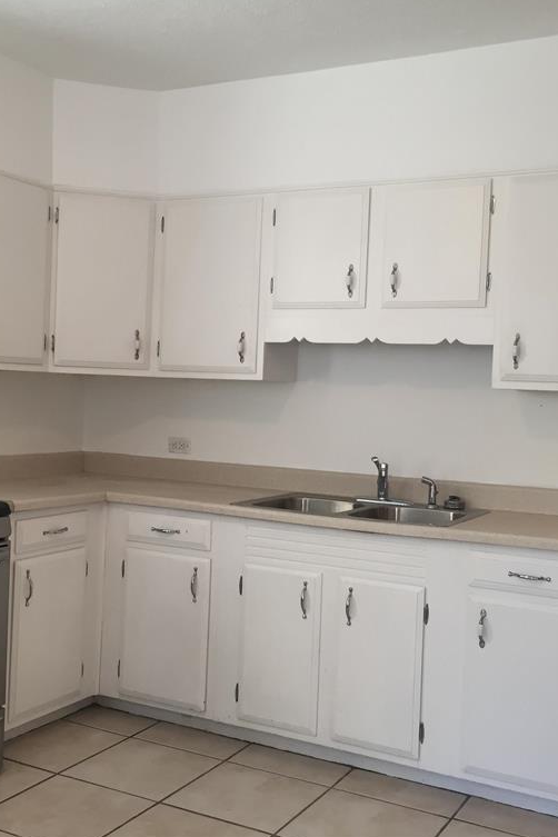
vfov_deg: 47.4
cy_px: 417
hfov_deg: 32.6
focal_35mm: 41
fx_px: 953
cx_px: 253
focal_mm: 4.15
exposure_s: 1/30
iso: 64
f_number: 2.2
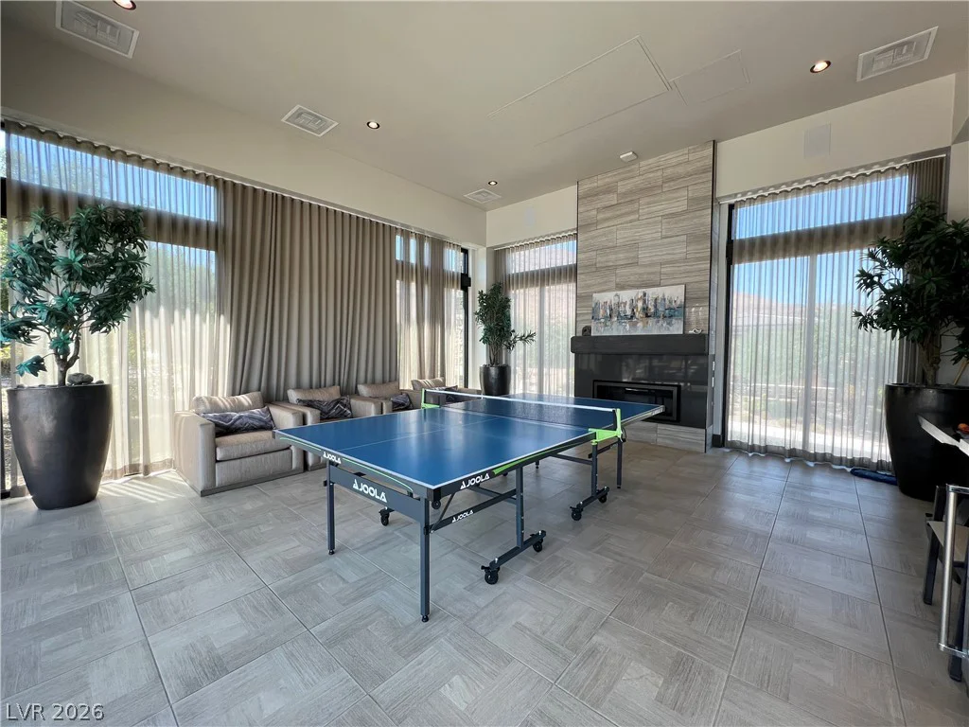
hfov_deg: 106.2
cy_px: 364
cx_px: 484
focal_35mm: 13
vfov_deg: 89.9
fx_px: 364
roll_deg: -0.8
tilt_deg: -2.4
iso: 50
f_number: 1.8
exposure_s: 1/120
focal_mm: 1.57
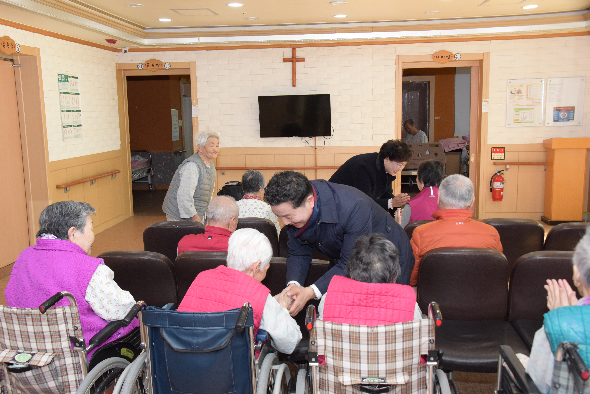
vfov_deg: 36.9
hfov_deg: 53.1
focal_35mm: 36
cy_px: 197
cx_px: 295
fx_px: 590
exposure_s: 1/200
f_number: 8
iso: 3200
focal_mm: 36
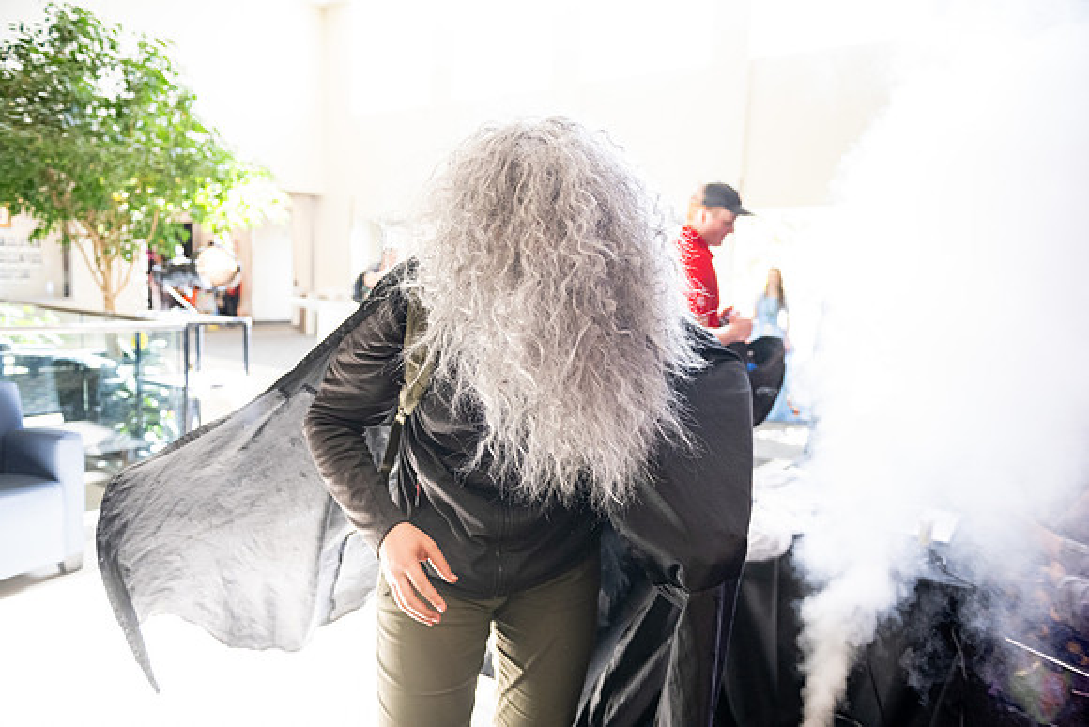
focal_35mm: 24
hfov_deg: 73.7
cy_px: 364
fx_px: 726
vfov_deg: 53.2
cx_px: 544
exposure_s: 1/400
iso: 2000
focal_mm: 24
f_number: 2.8
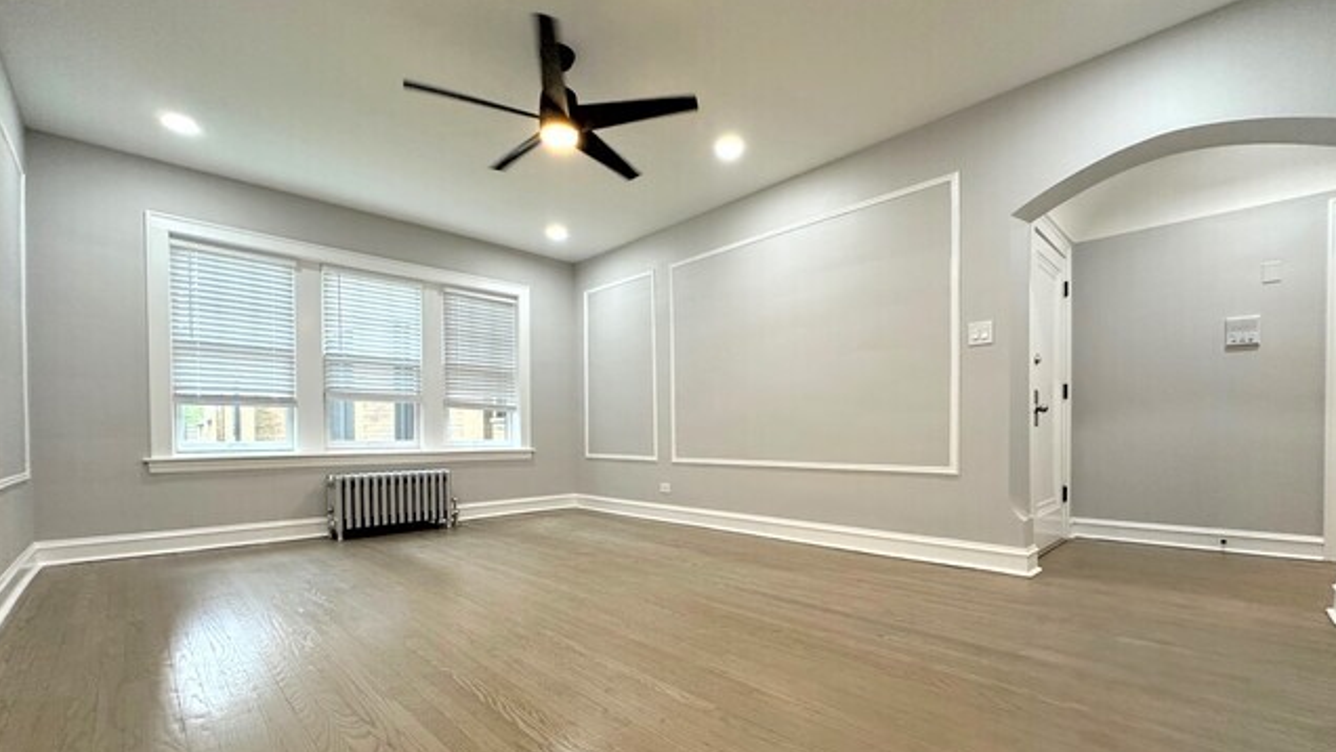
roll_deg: +0.4
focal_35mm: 16
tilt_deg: -1.8
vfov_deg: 66.5
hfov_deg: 99.3
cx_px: 684
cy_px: 447
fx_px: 567
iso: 200
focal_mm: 2.22
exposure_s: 1/120
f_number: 2.2
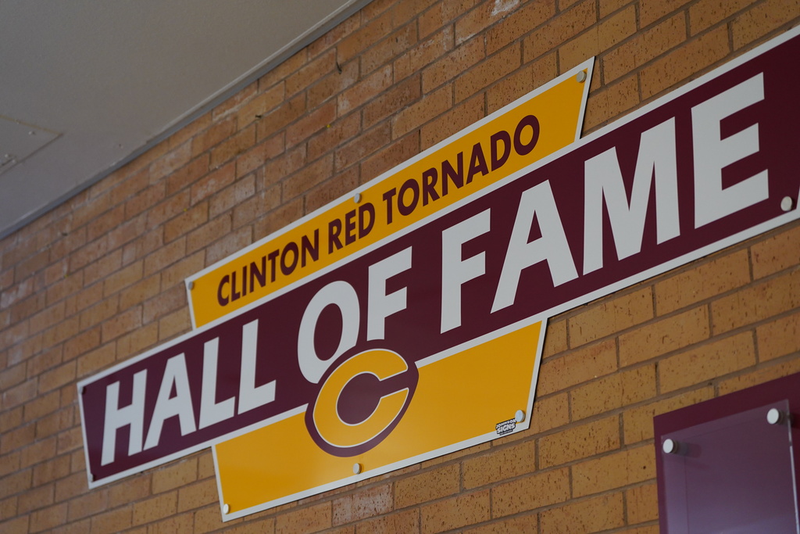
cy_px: 267
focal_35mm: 70
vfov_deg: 19.5
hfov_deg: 28.8
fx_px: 1556
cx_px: 400
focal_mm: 70
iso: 2000
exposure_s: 1/160
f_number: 2.8
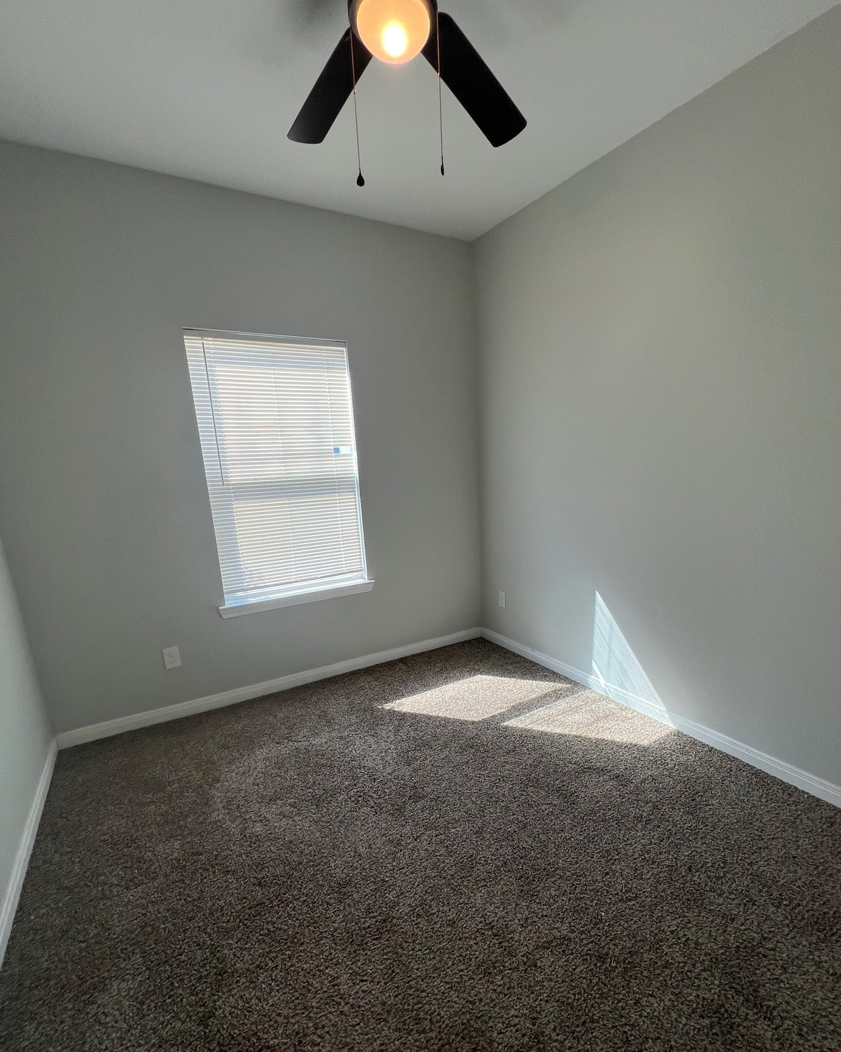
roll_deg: +3.0
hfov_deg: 84.0
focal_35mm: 15
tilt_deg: -12.2
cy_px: 579
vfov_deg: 96.5
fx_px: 467
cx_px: 442
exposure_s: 1/120
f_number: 1.8
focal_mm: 1.57
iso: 40
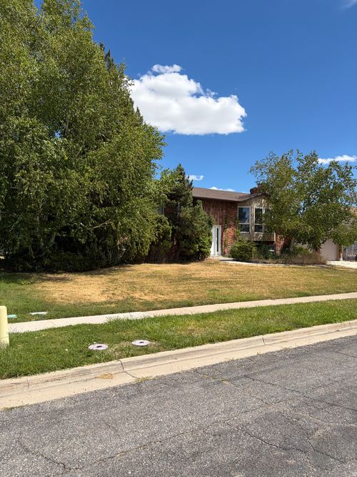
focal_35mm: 26
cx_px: 178
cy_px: 238
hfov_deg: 53.0
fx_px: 358
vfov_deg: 67.3
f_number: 1.6
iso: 50
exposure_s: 1/3448
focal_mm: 5.96
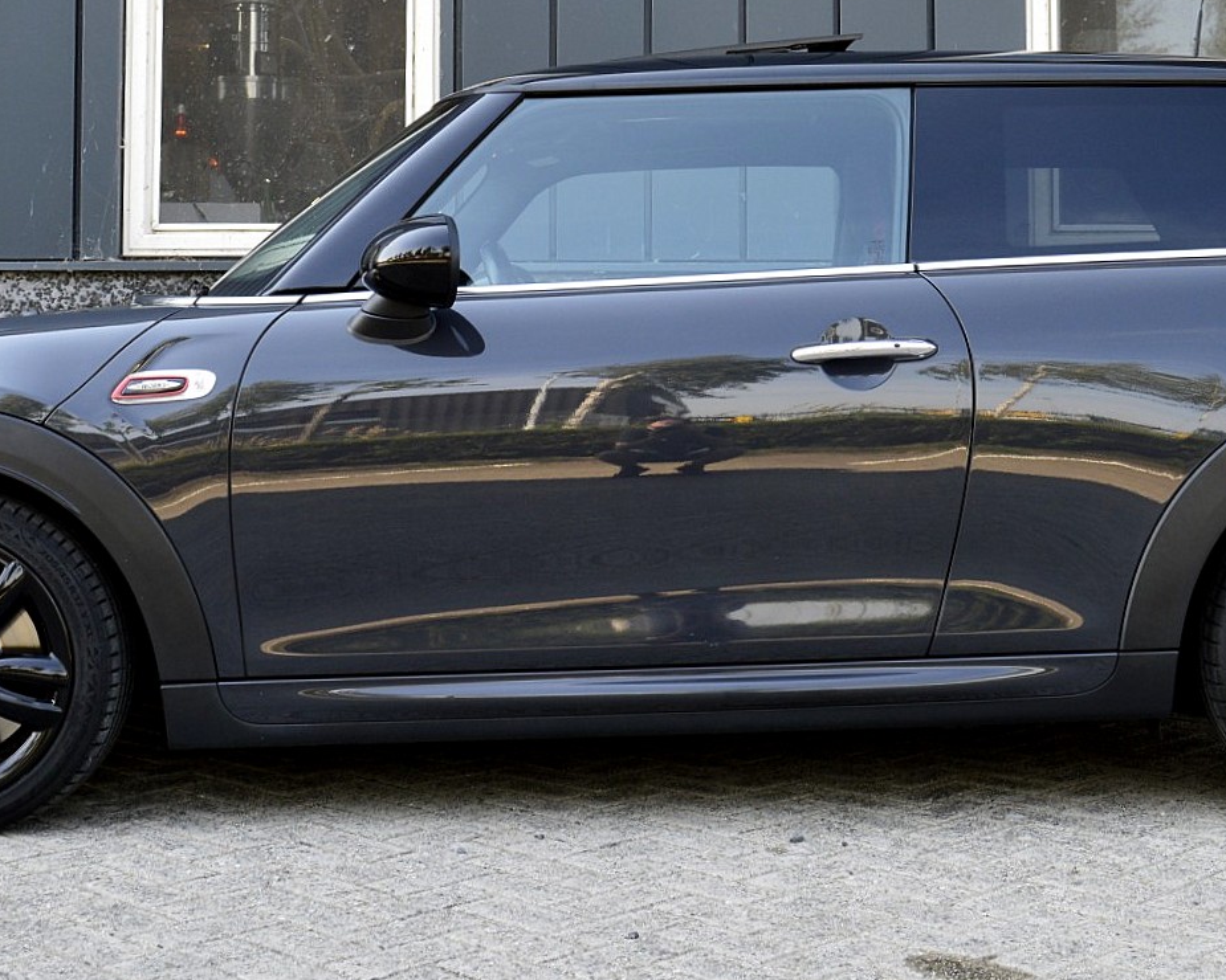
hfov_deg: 33.1
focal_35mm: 57
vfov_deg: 26.6
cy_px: 346
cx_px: 626
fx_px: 2062
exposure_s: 1/80
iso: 400
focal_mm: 23
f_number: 8
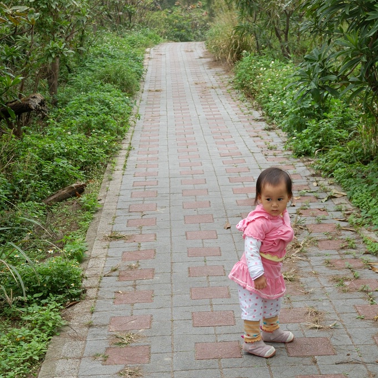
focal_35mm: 73
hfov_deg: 23.7
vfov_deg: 23.6
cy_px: 143
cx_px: 189
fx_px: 902
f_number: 5.6
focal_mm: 38
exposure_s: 1/160
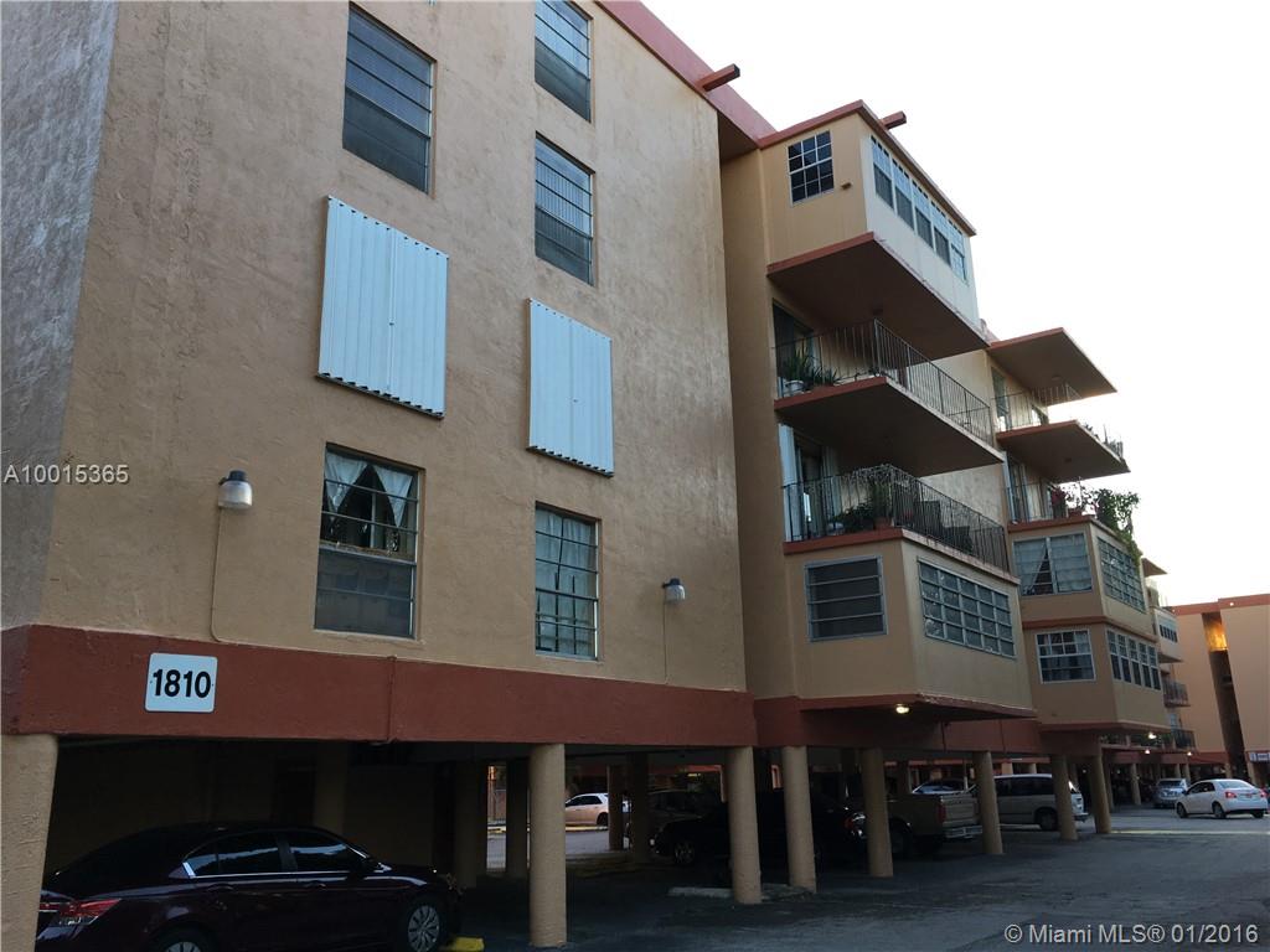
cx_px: 635
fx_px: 1064
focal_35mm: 29
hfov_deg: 61.7
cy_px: 476
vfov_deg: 48.2
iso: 25
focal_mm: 4.15
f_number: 2.2
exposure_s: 1/120
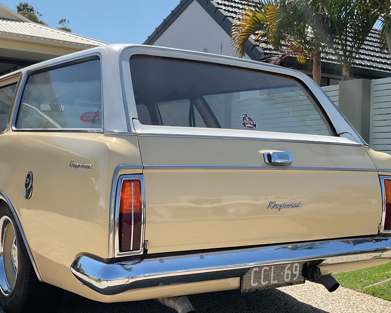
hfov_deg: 41.0
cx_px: 158
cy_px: 167
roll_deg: -0.3
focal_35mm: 45
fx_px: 521
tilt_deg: -0.7
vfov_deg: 33.4
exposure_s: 1/1730
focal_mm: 3
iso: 16
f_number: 1.8
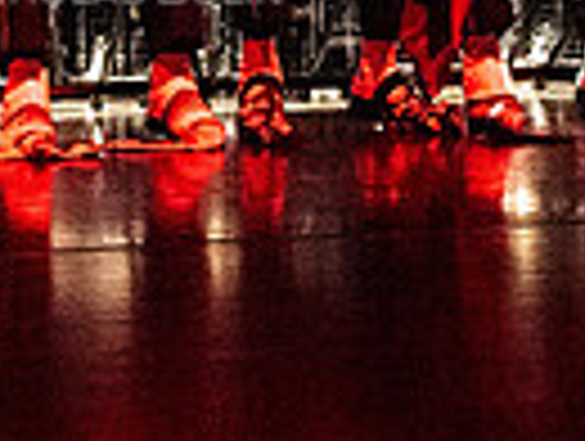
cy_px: -209
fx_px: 2540
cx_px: 94
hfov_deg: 13.1
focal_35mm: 150
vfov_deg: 9.7
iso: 10000
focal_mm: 35
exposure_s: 1/500
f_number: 2.8
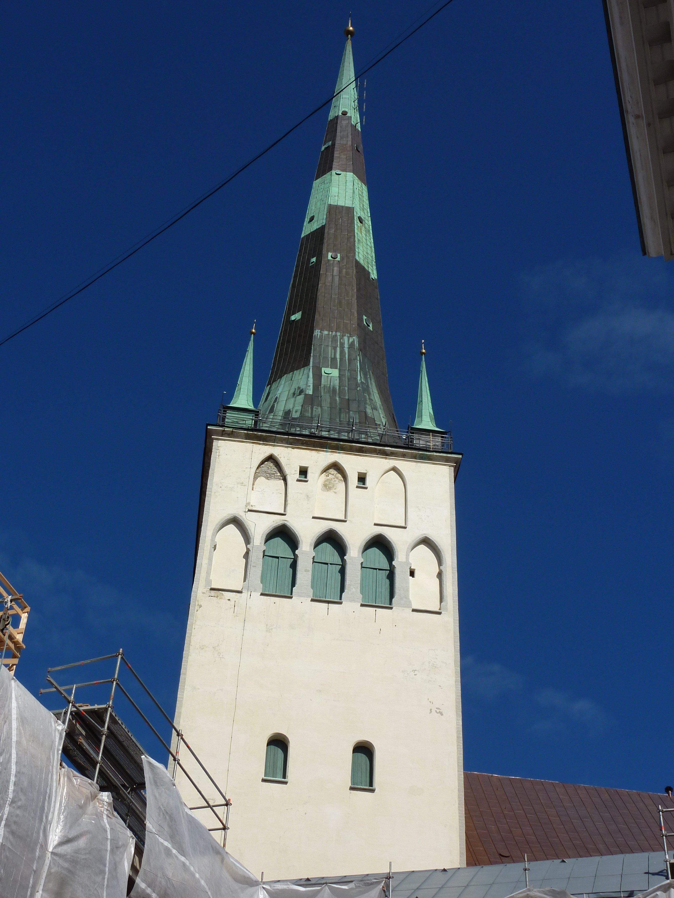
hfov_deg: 30.3
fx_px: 1246
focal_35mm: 48
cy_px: 449
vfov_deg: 39.7
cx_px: 337
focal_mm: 7.9
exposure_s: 1/640
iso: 80
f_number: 5.6
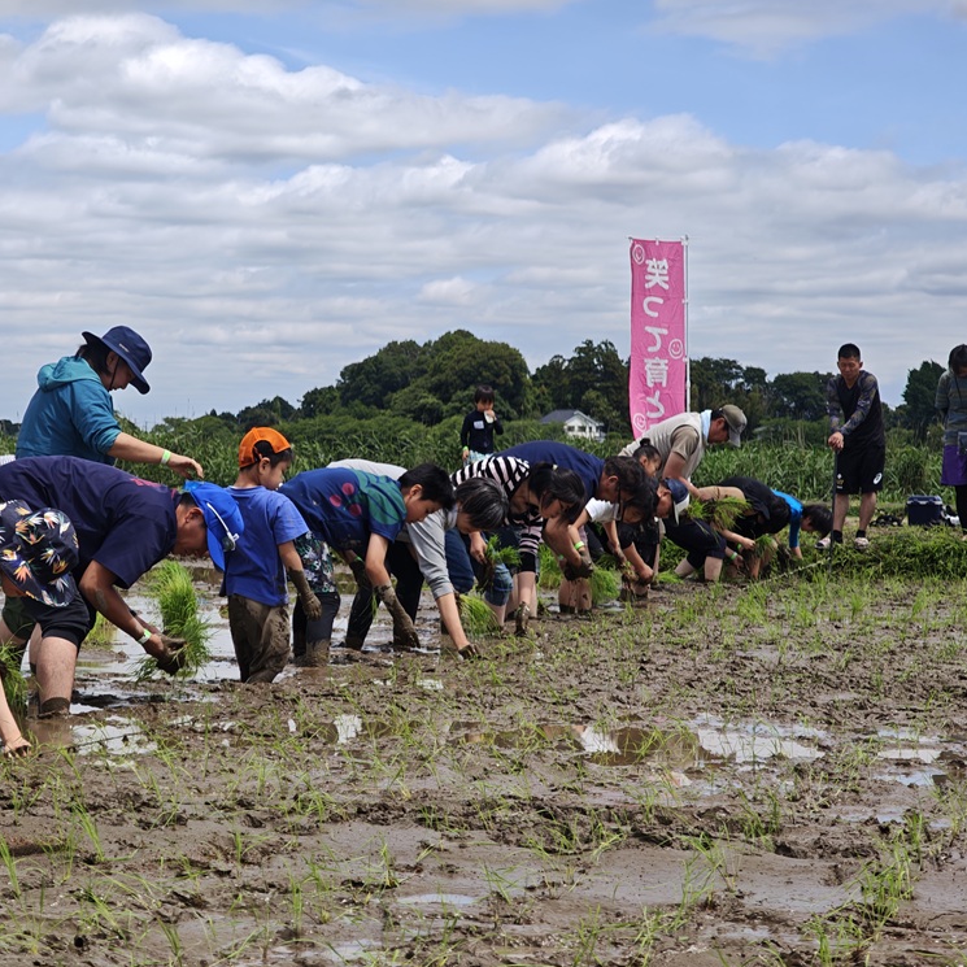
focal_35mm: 83
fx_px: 2623
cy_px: 485
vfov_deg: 20.9
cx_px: 379
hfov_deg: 20.9
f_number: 1.8
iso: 50
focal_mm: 11.5
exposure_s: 1/2252
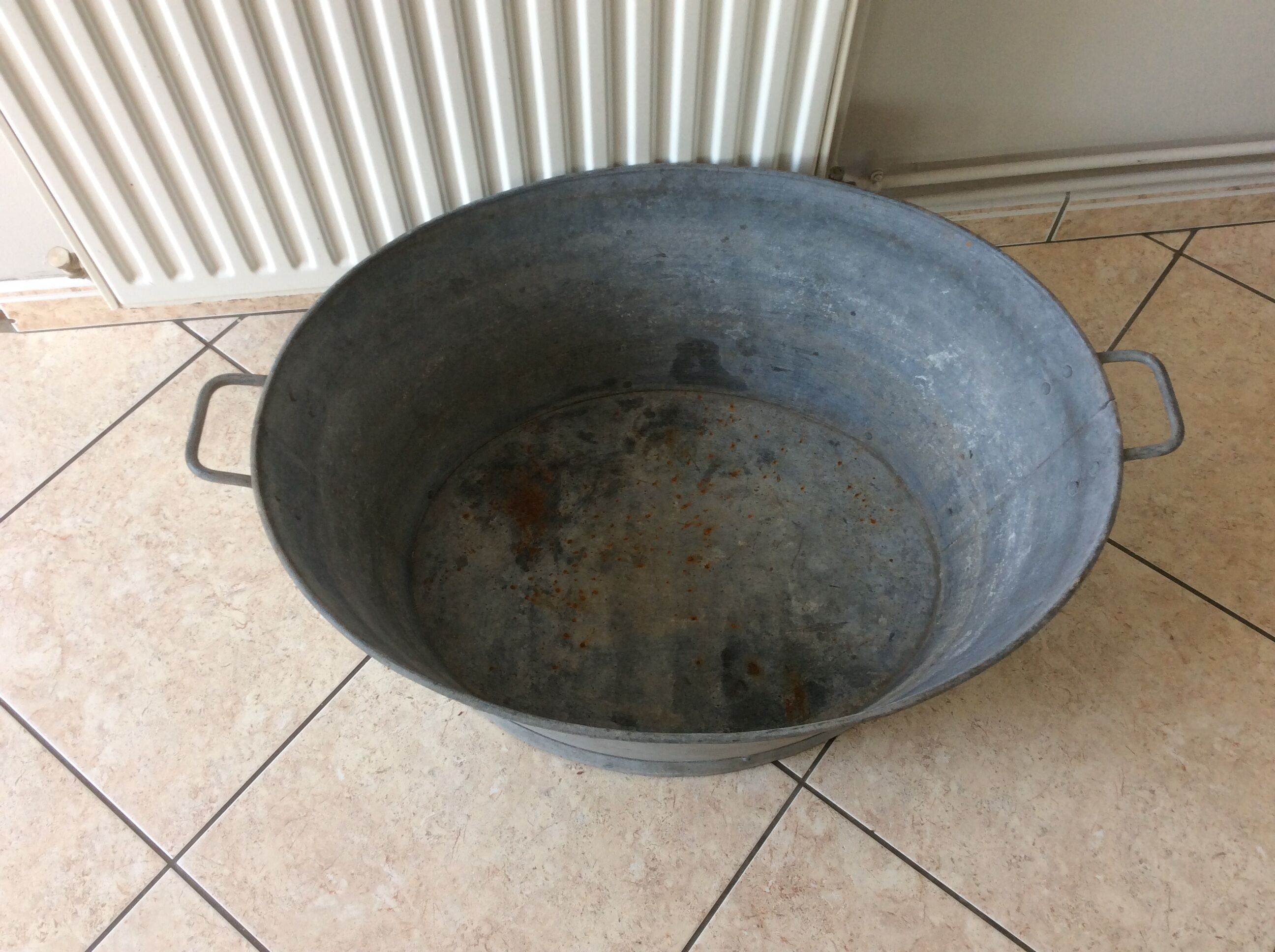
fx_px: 1177
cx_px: 638
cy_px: 476
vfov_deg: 44.1
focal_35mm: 32
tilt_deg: -59.8
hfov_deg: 56.9
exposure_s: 1/50
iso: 32
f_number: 2.4
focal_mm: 3.3
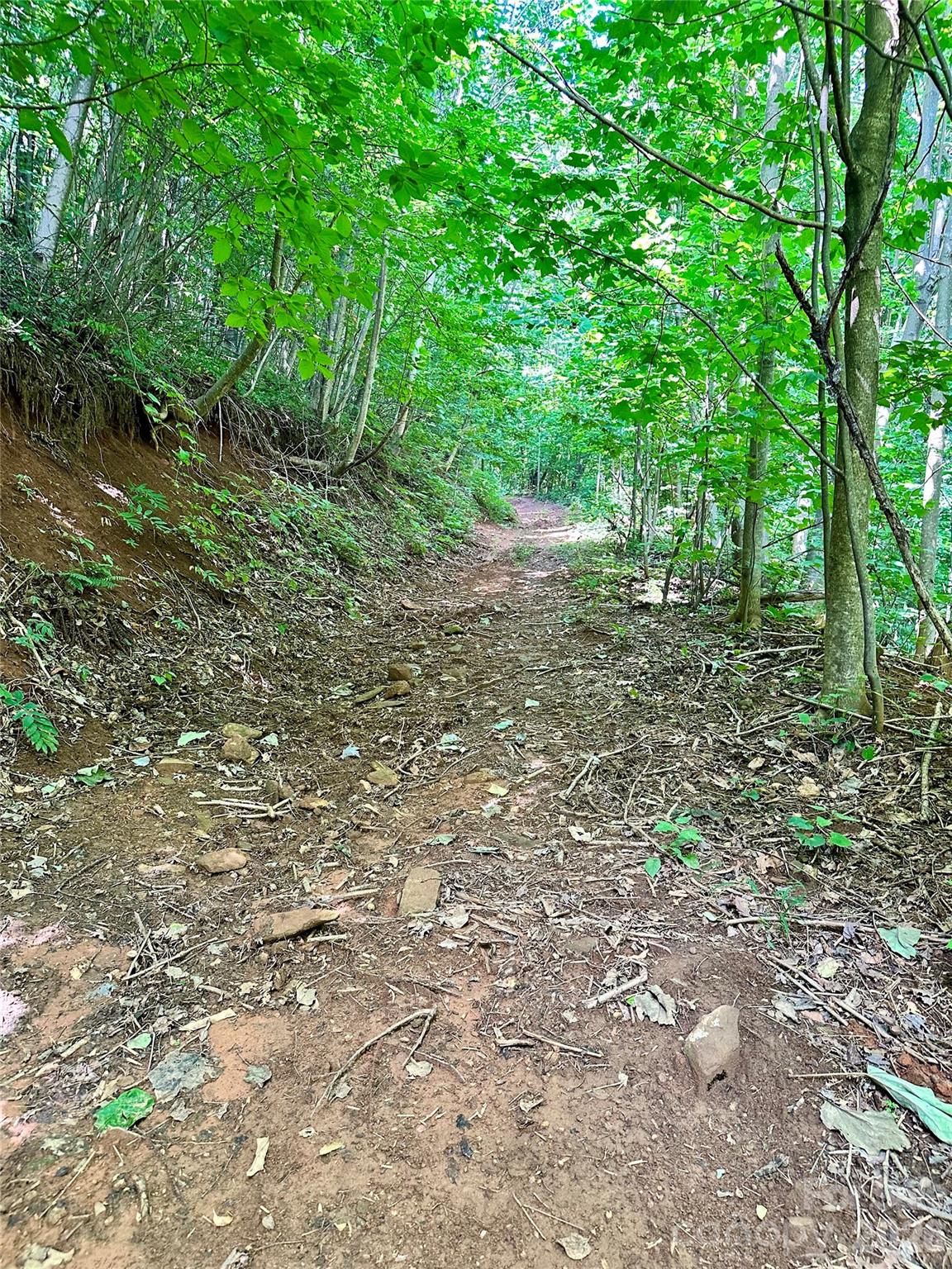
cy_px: 634
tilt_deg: +0.2
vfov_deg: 71.6
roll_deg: -2.1
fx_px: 880
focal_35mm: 24
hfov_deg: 56.8
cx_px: 476
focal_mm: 6.86
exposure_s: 1/60
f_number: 1.78
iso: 250
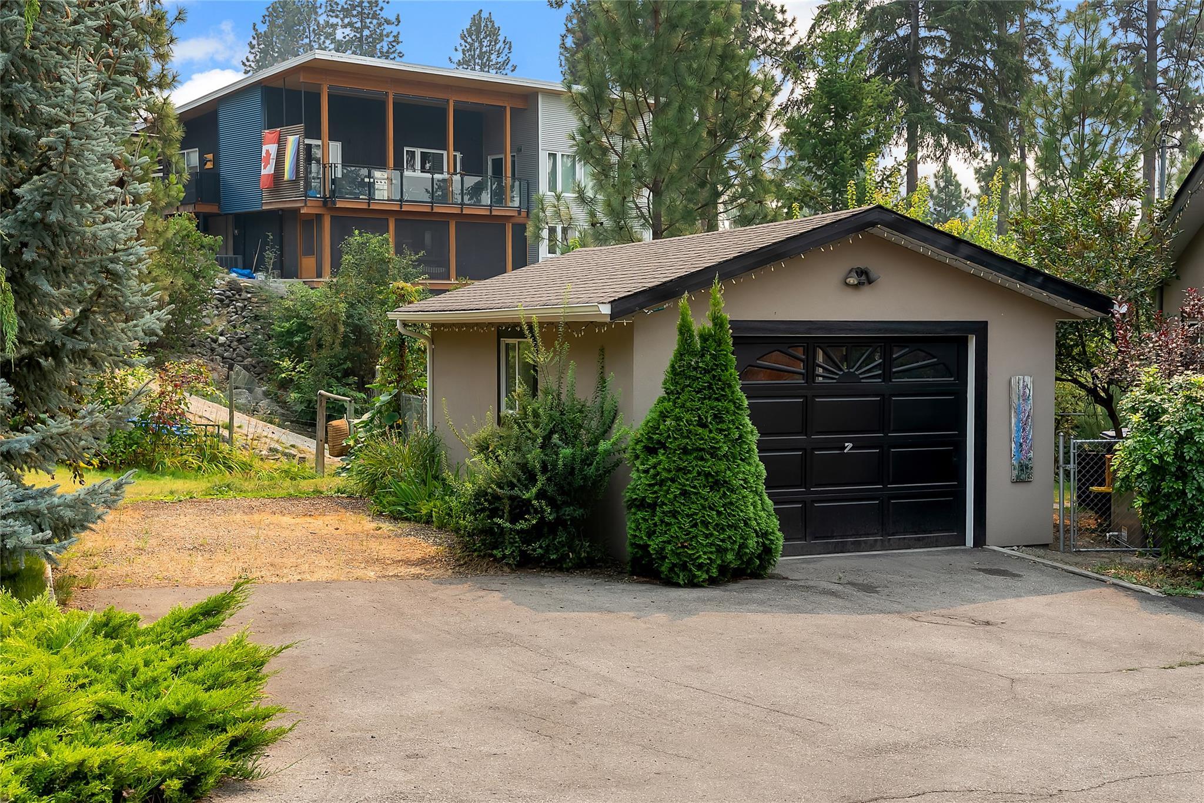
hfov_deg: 47.0
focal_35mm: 41
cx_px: 602
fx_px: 1385
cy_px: 402
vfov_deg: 32.4
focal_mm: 41.4
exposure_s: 1/100
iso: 100
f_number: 8
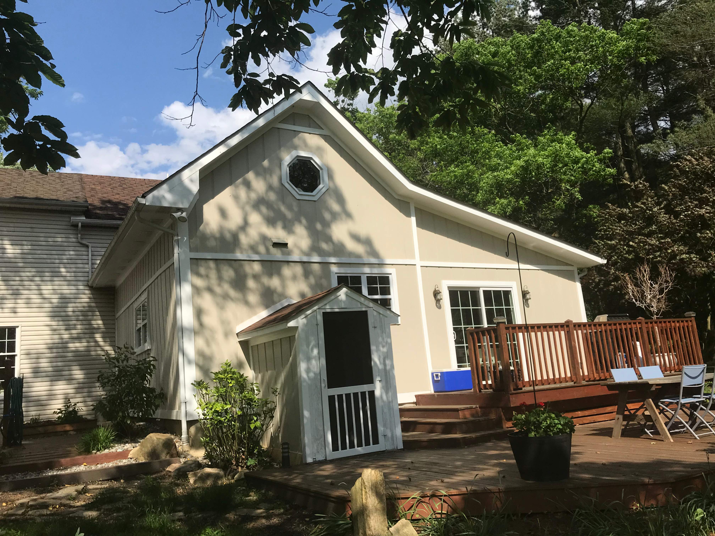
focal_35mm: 28
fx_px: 578
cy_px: 268
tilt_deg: +9.8
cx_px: 358
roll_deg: +5.7
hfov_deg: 63.4
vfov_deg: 49.7
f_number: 1.8
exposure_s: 1/2994
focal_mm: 3.99
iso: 20
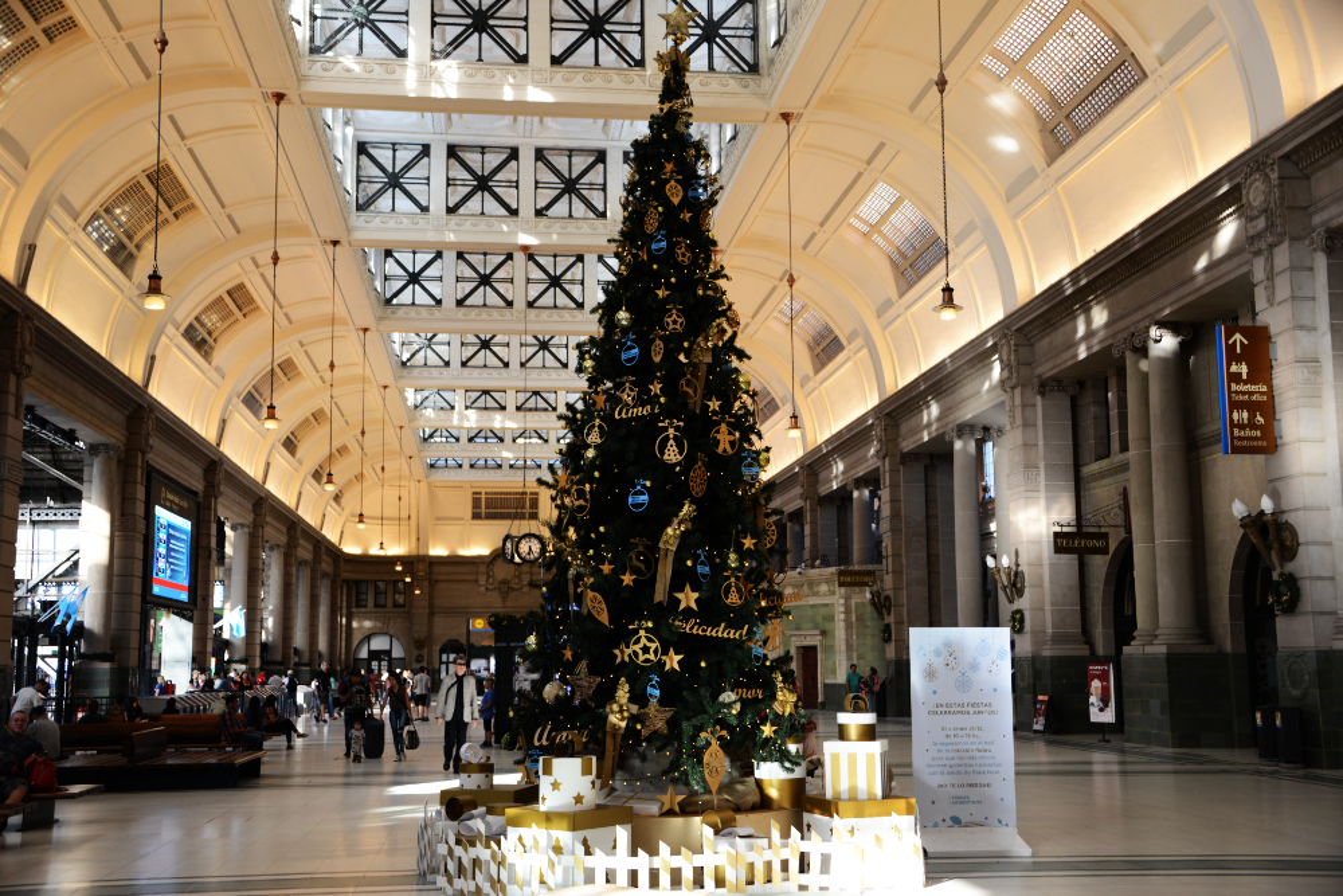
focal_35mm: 40
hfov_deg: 48.5
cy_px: 448
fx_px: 1492
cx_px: 672
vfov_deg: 33.4
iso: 200
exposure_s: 1/50
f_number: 4
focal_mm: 40
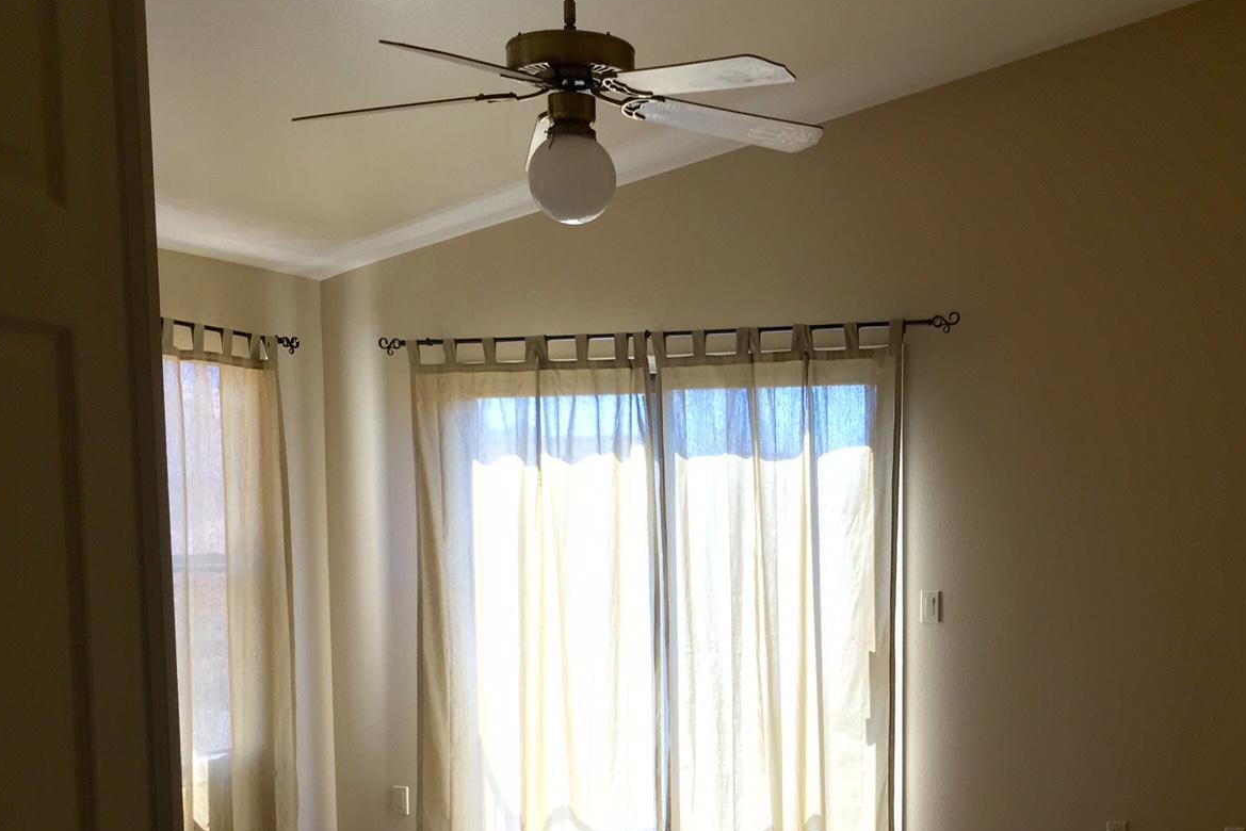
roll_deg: +0.1
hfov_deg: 37.7
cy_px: 747
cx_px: 842
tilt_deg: -3.5
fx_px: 1800
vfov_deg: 25.2
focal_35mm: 52
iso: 40
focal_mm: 4.15
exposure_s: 1/120
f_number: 2.2
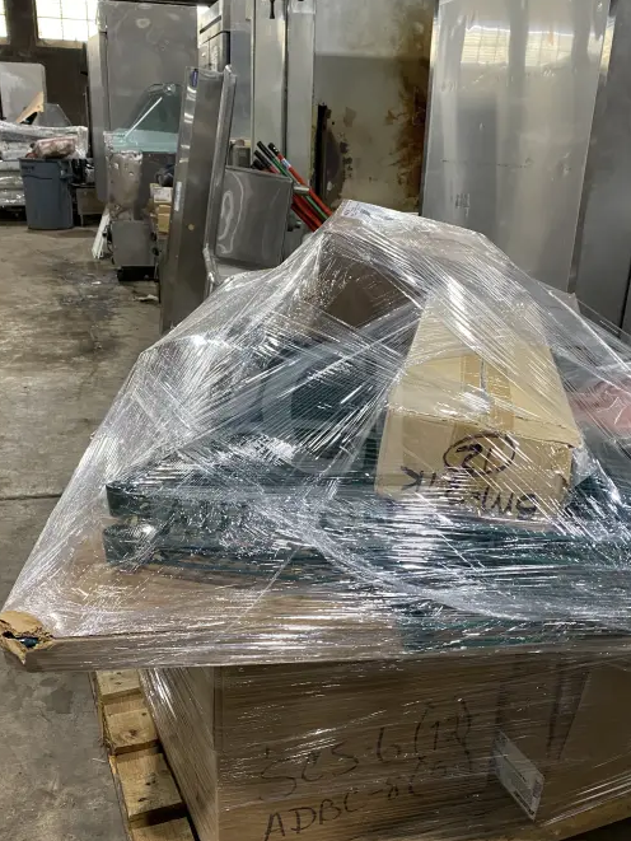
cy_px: 446
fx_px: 778
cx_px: 293
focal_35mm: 32
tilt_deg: -21.0
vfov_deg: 56.8
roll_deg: -2.5
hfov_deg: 44.1
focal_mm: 4.25
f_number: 1.8
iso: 160
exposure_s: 1/60
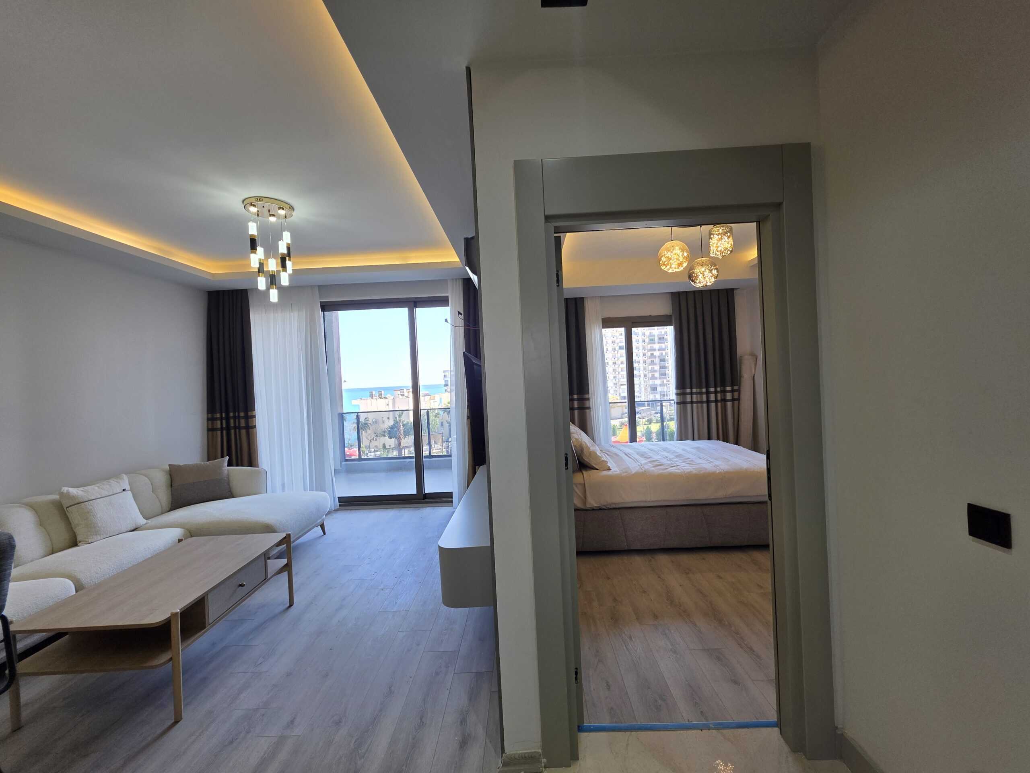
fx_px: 387
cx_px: 515
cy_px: 386
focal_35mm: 13
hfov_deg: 106.2
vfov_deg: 89.9
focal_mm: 2.2
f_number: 1.9
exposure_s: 1/100
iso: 50
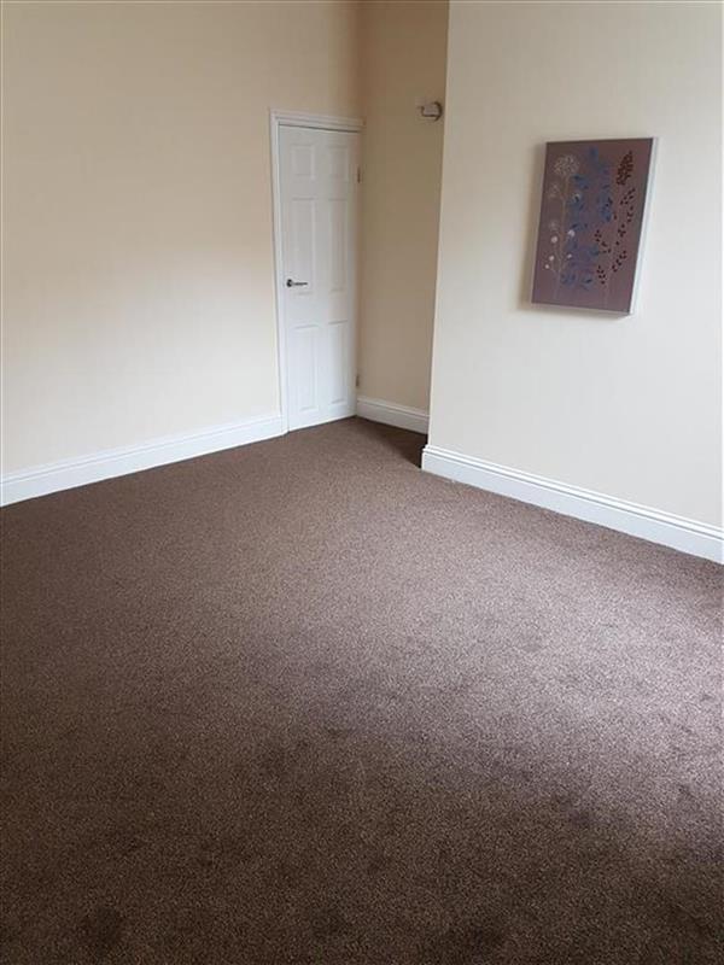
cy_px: 482
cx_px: 362
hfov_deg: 53.1
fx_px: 725
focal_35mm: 26
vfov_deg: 67.3
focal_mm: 4.2
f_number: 1.7
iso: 160
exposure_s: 1/25
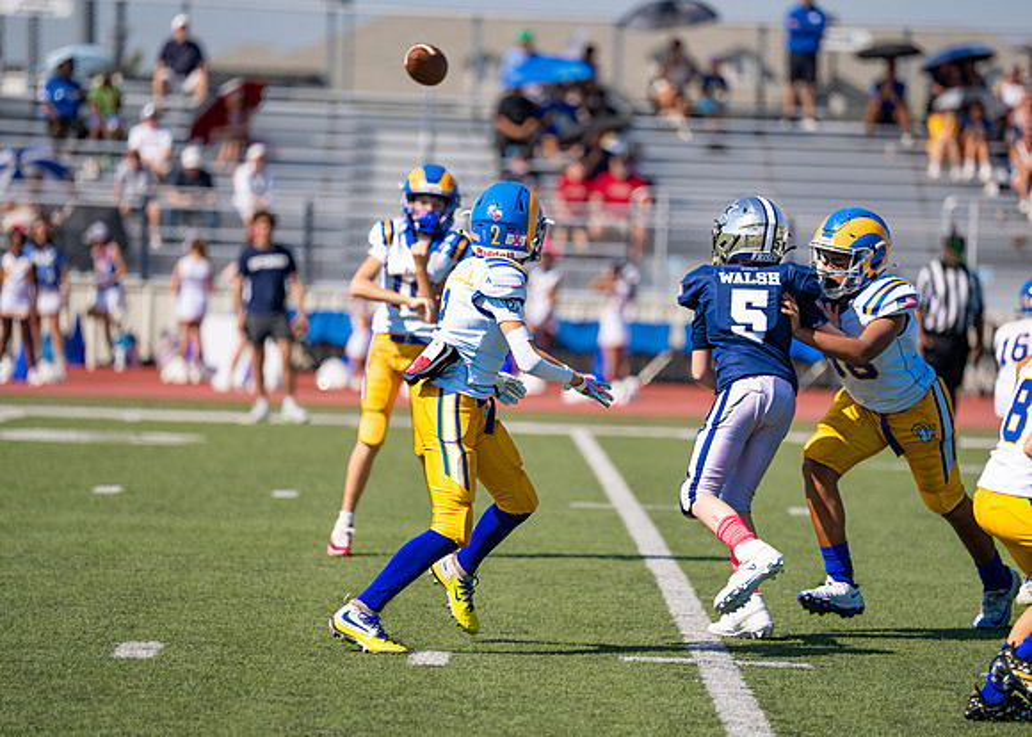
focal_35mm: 213
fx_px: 6232
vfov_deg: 6.8
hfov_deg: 9.5
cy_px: 371
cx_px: 559
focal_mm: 200
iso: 100
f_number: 2.8
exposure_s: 1/2500
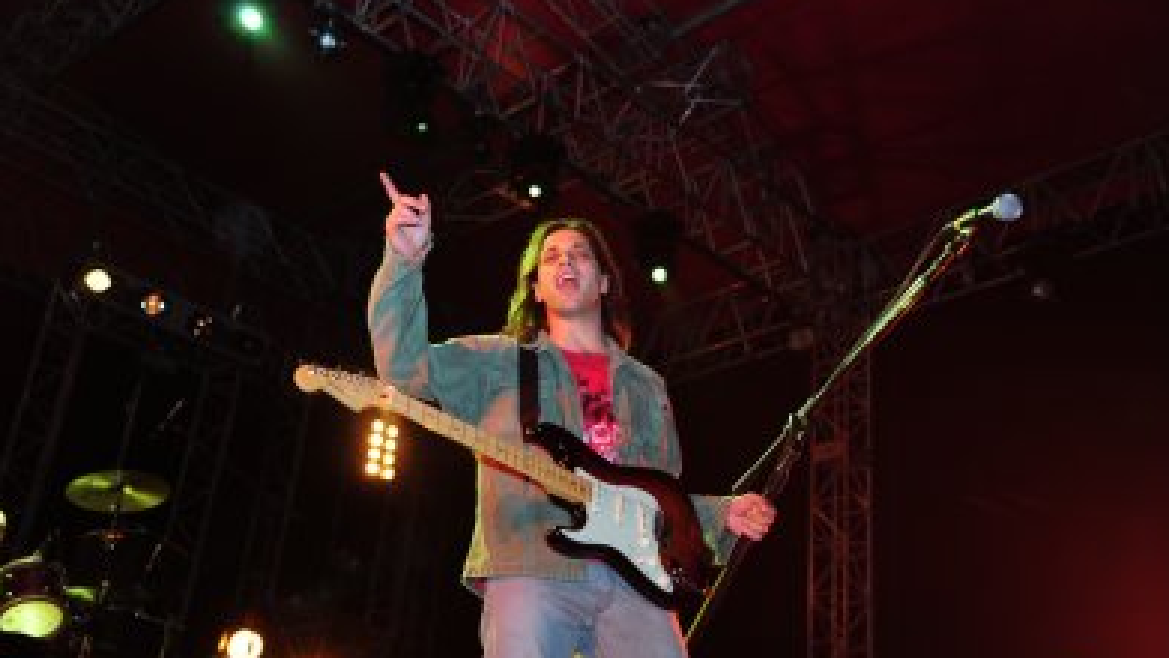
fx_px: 1395
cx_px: 595
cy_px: 365
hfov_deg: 45.5
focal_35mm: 45
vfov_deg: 26.5
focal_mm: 42
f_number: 3.2
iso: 1000
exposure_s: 1/60
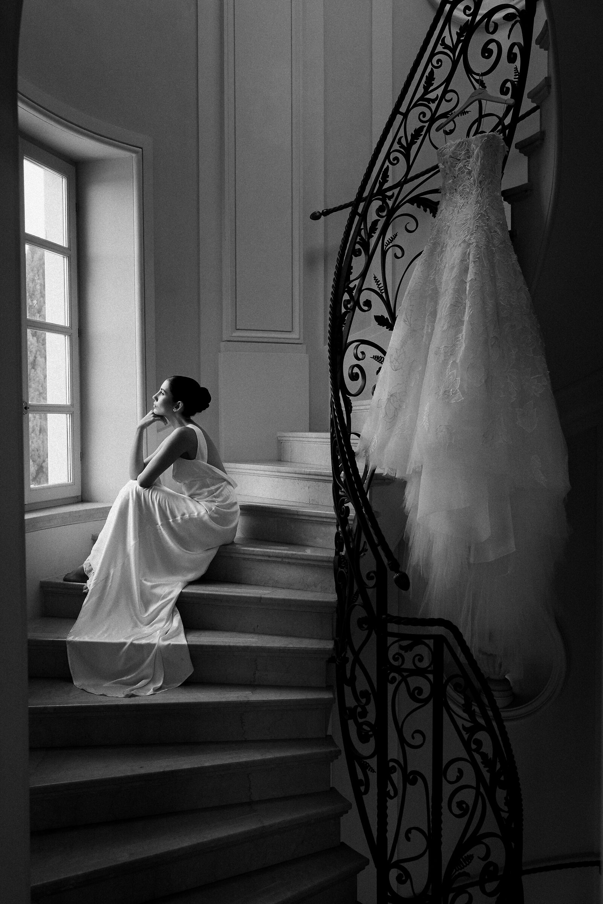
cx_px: 302
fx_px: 829
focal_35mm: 33
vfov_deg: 57.2
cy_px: 452
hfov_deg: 40.0
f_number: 4
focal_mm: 33
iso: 1000
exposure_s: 1/60
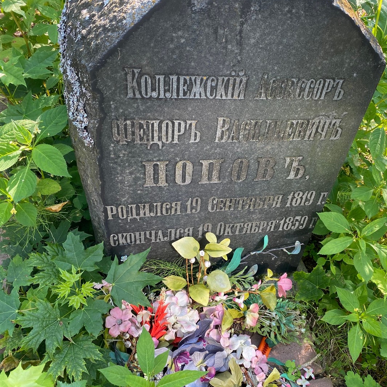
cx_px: 244
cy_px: 193
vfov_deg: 52.5
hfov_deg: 51.9
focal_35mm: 31
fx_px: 392
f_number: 1.8
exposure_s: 1/159
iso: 32
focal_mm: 4.25
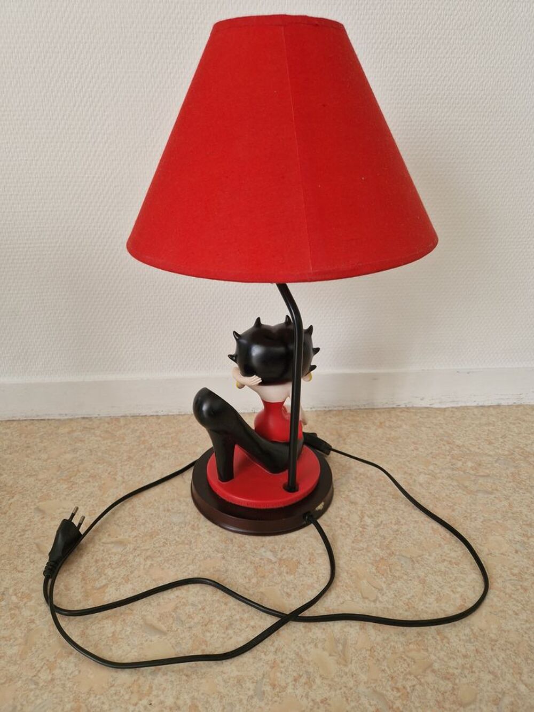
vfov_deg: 73.9
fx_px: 473
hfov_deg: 58.9
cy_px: 356
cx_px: 267
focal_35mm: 23
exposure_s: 1/369
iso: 50
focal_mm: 5.4
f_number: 1.8
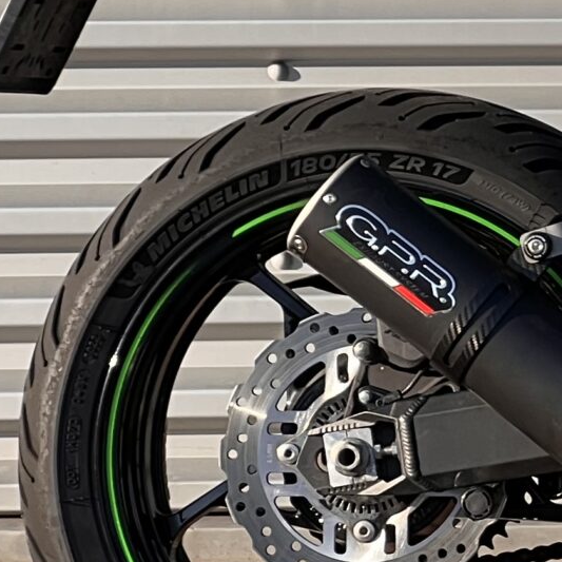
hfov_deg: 5.2
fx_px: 6006
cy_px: 31
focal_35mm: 327
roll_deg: +0.9
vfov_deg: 5.3
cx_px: 1203
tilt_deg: -7.7
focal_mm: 9
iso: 32
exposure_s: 1/224
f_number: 2.8
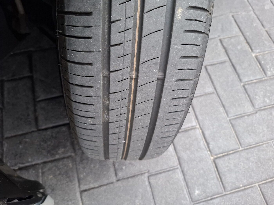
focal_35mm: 23
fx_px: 182
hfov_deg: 73.9
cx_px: 137
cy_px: 102
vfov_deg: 58.9
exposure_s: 1/100
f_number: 1.8
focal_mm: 5.54
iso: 320
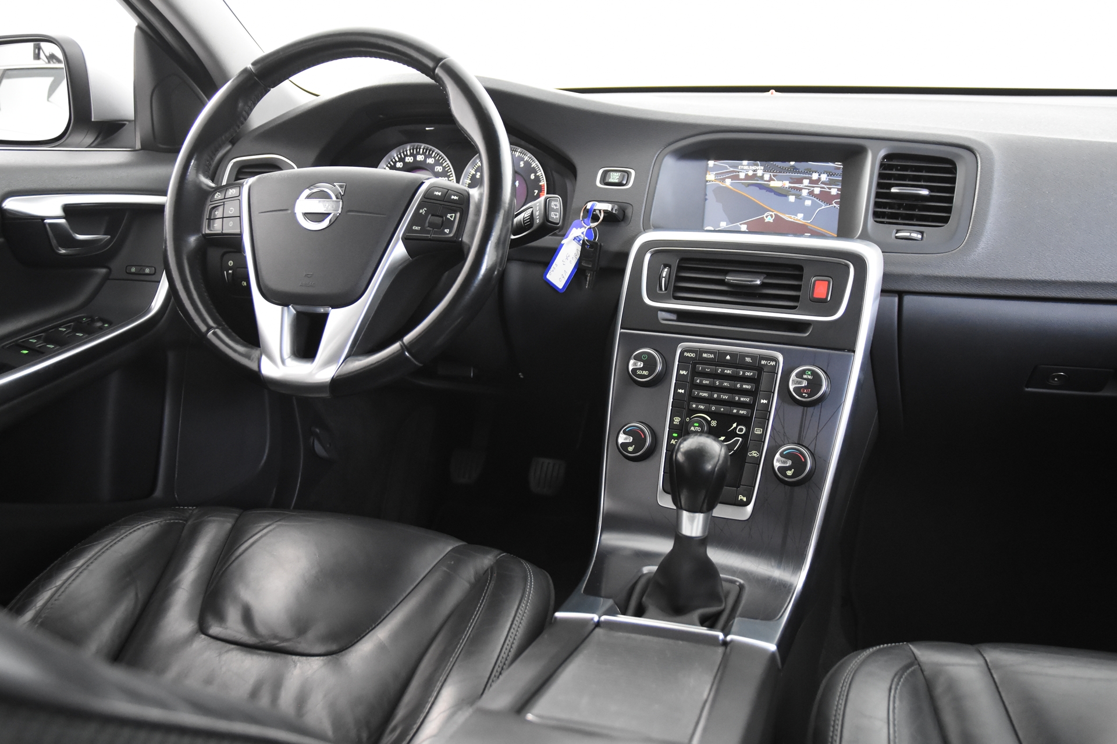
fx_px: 1024
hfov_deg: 57.2
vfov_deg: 40.0
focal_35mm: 33
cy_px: 372
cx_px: 558
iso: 3200
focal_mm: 22
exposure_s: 1/30
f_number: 3
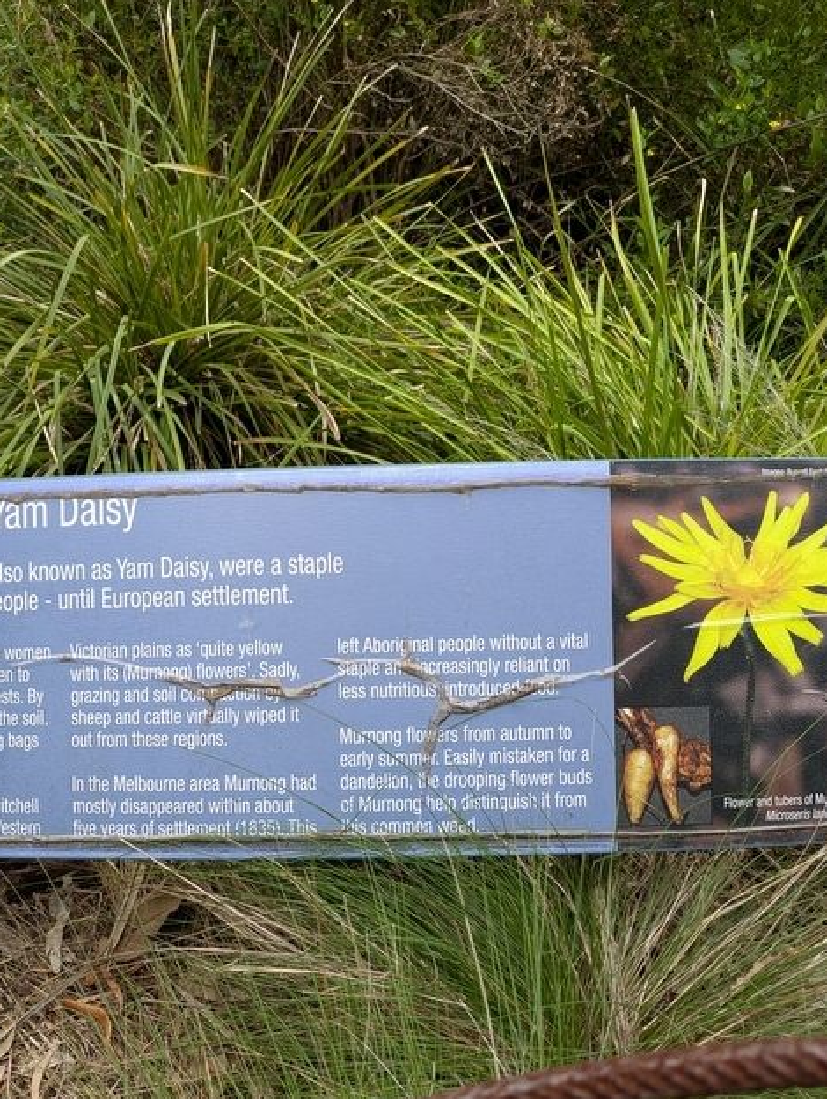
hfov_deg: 43.9
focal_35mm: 32
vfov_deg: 56.5
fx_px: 1018
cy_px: 637
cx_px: 312
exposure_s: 1/199
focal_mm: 5.43
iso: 43
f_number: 1.89
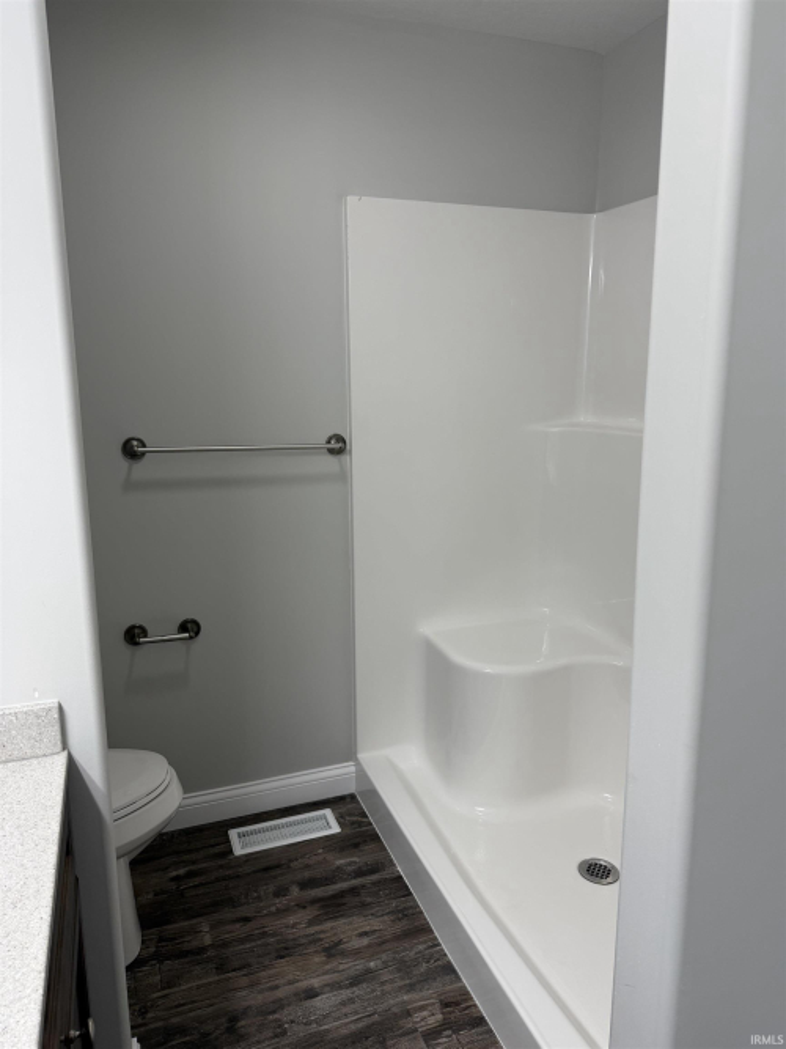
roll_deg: +0.2
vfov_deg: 71.6
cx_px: 393
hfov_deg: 56.8
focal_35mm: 24
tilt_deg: -10.0
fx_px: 727
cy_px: 524
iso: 125
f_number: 1.78
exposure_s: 1/121
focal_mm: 6.76
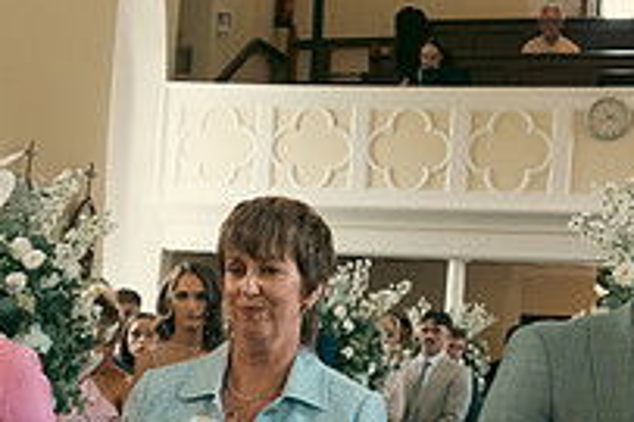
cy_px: 492
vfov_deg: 13.0
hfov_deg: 19.4
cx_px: 50
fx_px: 1812
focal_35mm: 103
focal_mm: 24
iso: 1600
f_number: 3.5
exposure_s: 1/200
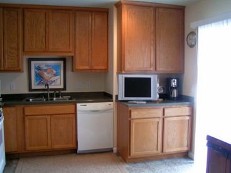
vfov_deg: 37.7
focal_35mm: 38
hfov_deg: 49.0
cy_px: 86
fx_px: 254
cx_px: 116
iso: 200
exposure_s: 1/30
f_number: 2.8
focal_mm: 5.8
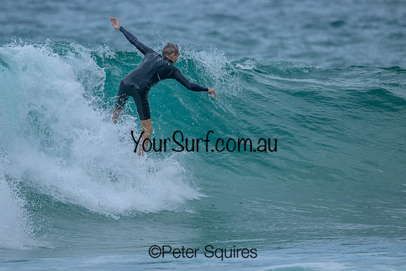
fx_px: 12376
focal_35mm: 1097
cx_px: 128
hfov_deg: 1.9
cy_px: 118
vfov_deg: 1.3
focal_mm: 800
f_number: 6.3
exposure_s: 1/2000
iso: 400
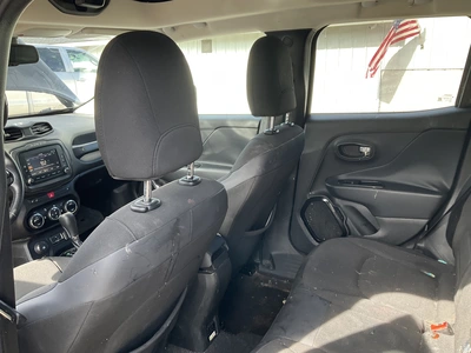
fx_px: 395
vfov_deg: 48.2
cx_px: 236
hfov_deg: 61.7
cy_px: 176
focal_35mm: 29
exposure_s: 1/122
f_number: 1.8
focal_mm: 3
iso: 40
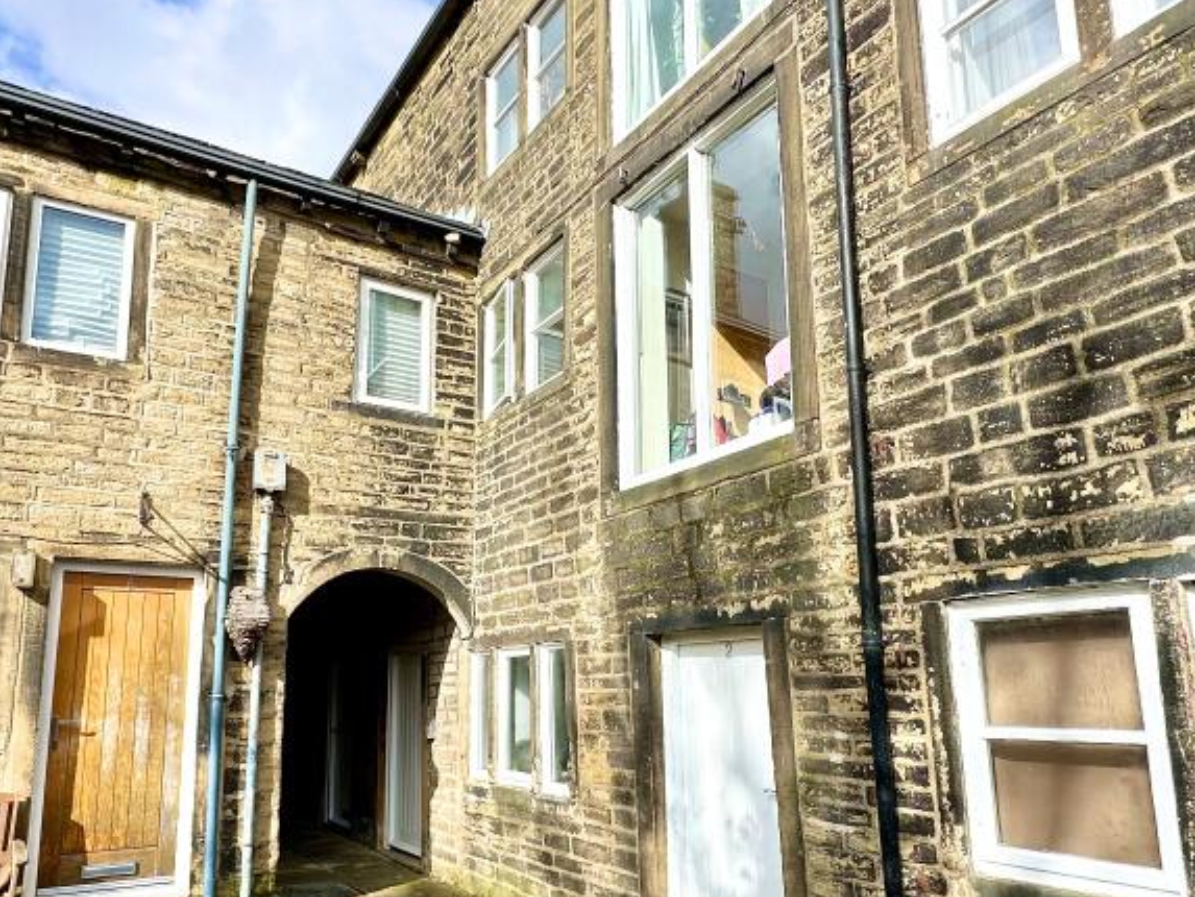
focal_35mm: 25
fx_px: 863
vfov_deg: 54.4
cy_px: 553
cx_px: 561
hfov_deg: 69.3
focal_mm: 2.22
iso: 50
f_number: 2.2
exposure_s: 1/1435
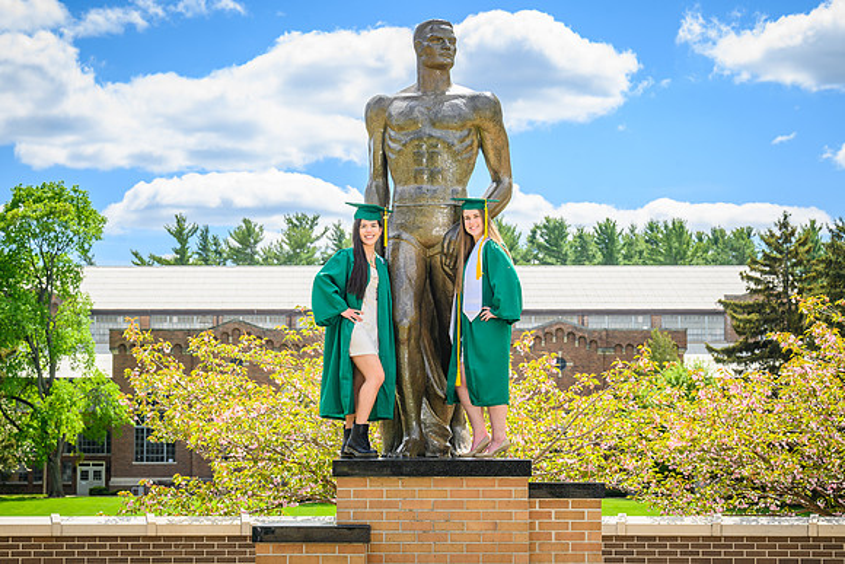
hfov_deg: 21.6
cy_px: 282
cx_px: 416
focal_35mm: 94
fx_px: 2213
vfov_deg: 14.5
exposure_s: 1/200
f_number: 8
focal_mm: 92
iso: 100
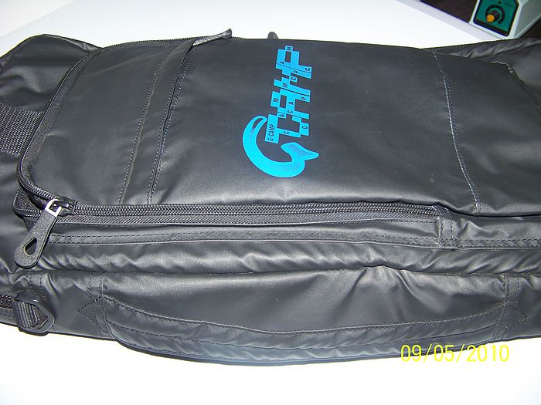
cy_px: 202
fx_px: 563
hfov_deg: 51.4
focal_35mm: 36
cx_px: 270
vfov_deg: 39.7
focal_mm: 5.85
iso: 68
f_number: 2.8
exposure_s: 1/30
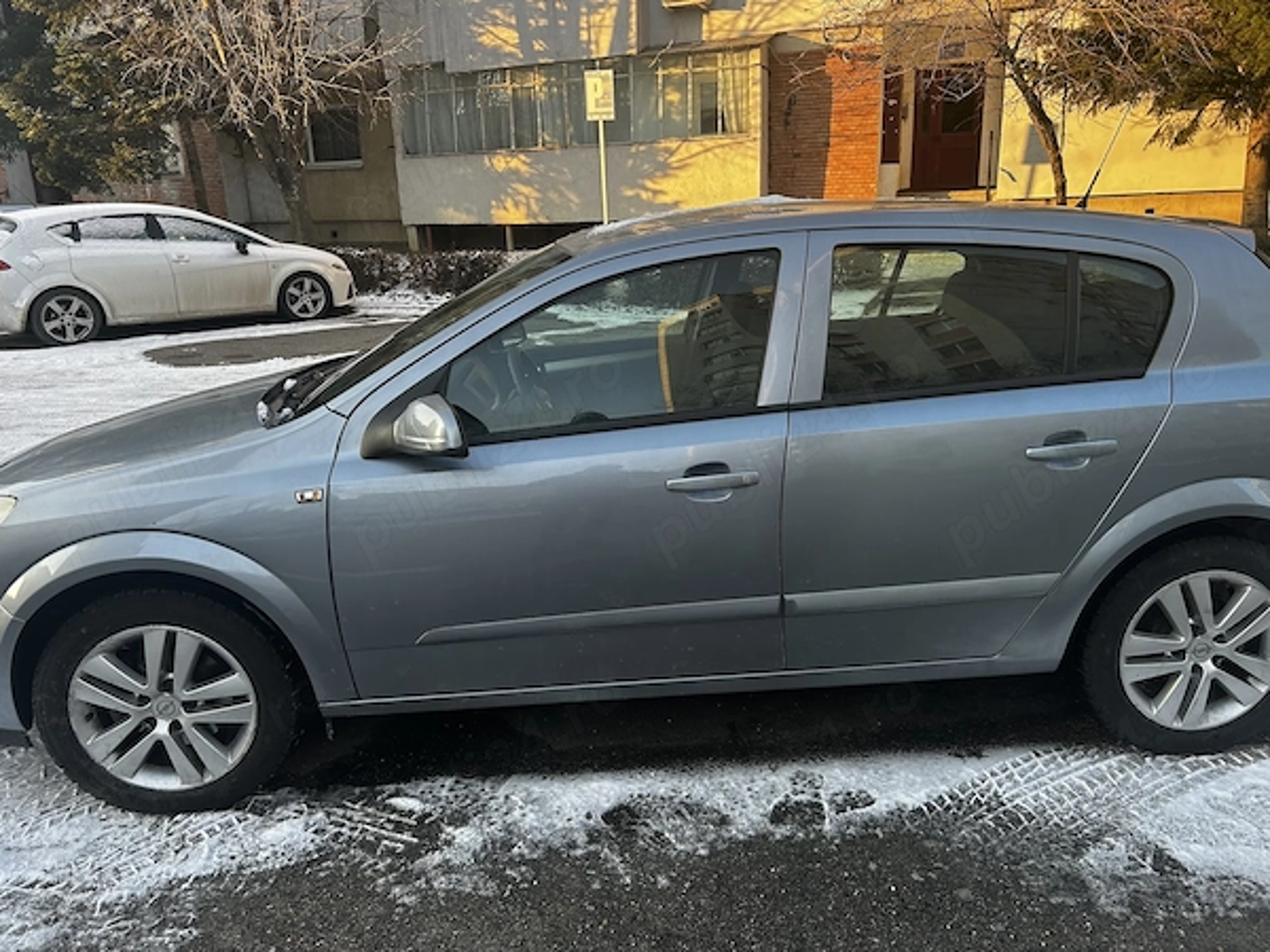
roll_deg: +2.8
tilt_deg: -14.5
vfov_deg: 53.1
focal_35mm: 26
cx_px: 635
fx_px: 954
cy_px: 476
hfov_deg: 67.3
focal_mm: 5.7
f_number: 1.5
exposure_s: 1/250
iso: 40
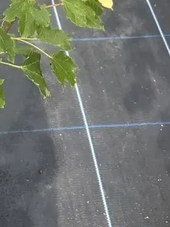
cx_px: -21
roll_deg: -5.3
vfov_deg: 19.5
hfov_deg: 15.1
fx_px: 622
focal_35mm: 95
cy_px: -41
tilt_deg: -39.8
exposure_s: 1/756
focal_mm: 5.1
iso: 50
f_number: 1.6
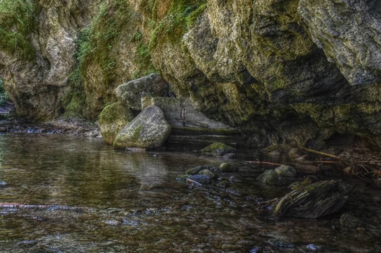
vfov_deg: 28.5
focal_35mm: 47
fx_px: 497
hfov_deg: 40.8
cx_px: 96
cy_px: 95
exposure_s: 1/30
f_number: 5.6
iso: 400
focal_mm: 18
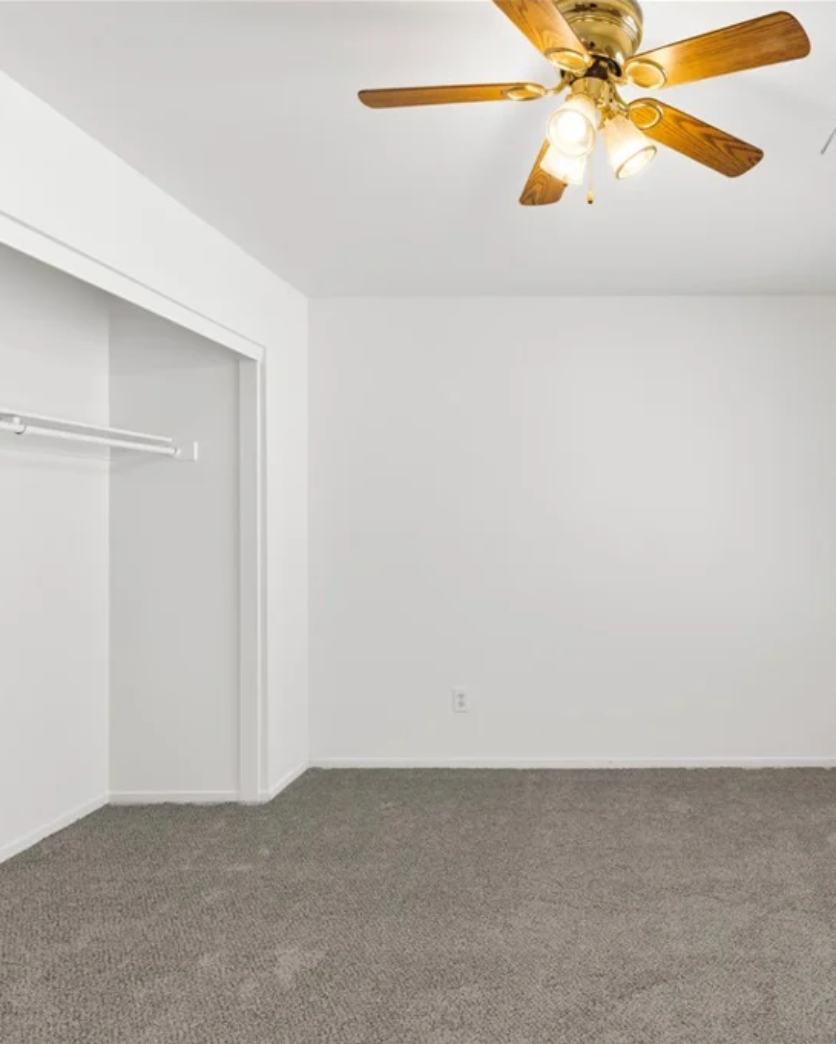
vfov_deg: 70.3
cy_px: 522
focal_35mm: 24
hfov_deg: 56.4
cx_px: 607
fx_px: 742
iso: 400
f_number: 8
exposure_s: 1/4
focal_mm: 17
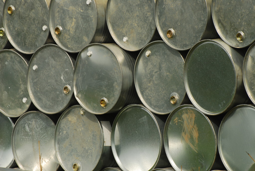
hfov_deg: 6.9
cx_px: 128
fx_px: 2128
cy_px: 86
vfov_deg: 4.6
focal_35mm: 300
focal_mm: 200
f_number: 10
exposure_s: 1/80
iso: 100
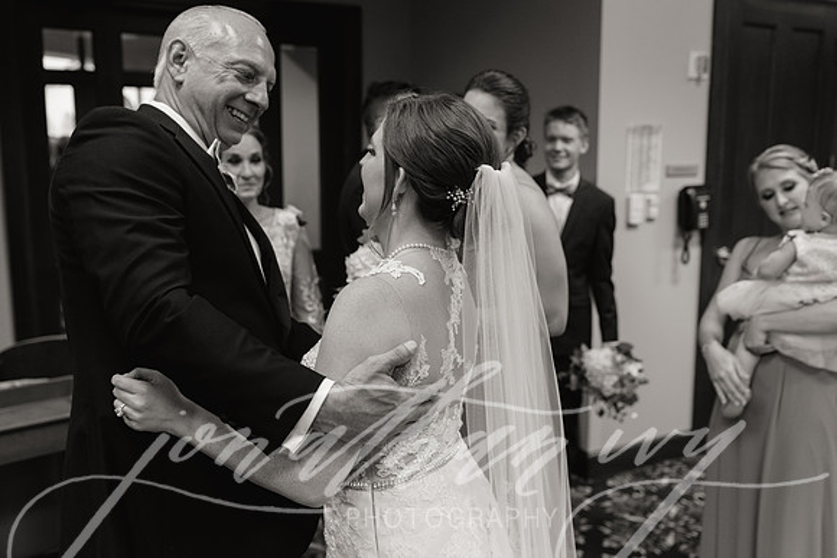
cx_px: 418
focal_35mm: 35
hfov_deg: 54.4
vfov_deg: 37.9
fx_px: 814
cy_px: 279
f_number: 2.8
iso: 1600
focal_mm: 35
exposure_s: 1/125
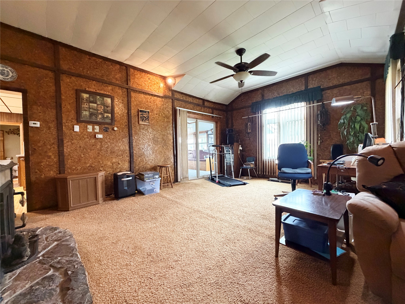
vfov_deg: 85.7
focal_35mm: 14
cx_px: 202
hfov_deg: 102.1
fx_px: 164
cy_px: 152
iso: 640
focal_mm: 2.22
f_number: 2.2
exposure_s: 1/60
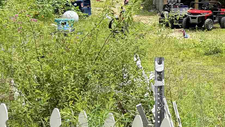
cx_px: 313
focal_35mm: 97
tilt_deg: +1.6
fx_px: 579
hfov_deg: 19.8
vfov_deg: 12.3
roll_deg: +1.0
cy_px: 0
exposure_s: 1/2000
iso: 80
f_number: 1.78
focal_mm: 6.76
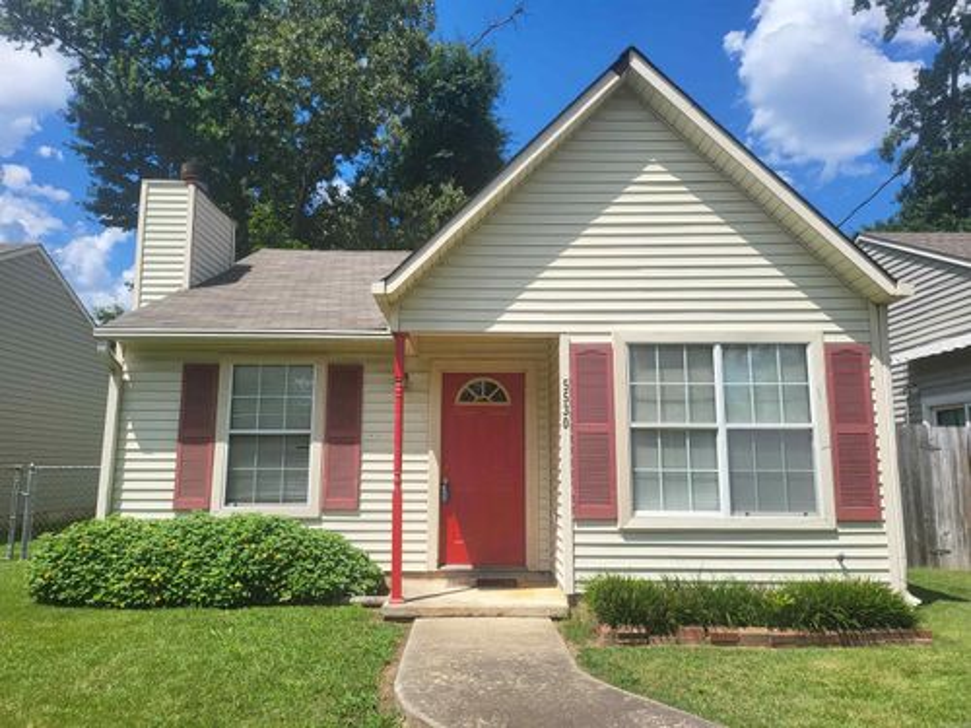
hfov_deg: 71.6
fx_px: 673
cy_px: 364
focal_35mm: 24
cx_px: 486
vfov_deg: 56.8
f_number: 1.8
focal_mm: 5
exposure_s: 1/2497
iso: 40
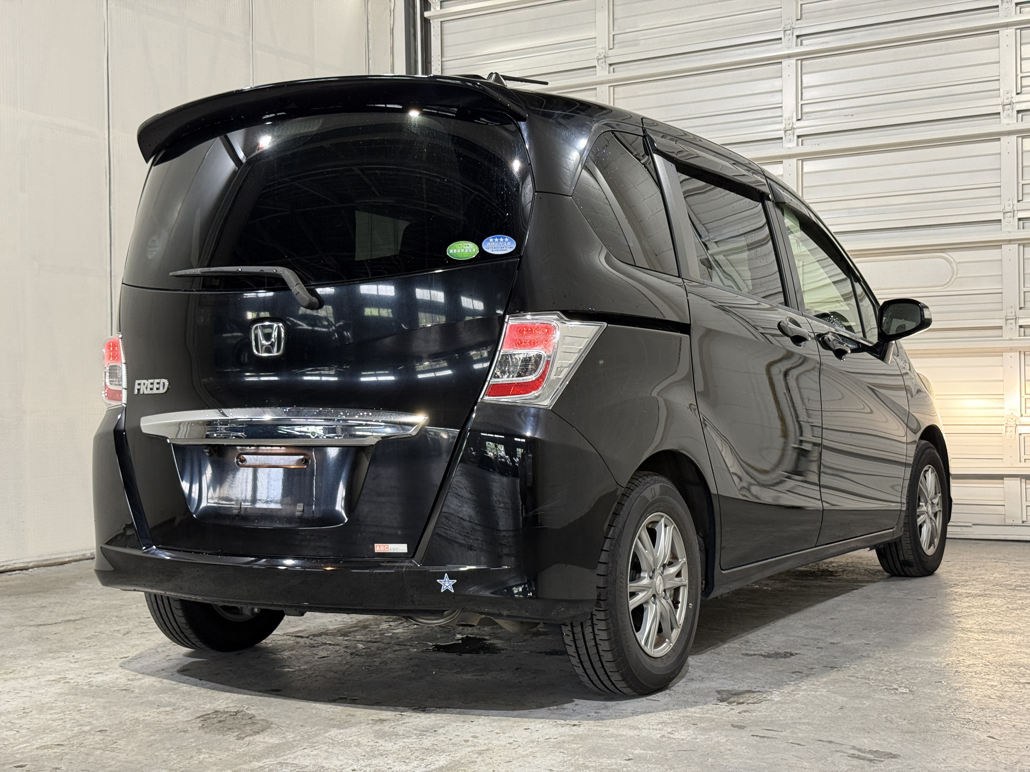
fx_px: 1428
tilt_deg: +0.5
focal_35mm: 48
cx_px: 515
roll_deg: +0.5
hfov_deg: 39.7
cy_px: 386
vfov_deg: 30.3
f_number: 1.78
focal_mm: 6.76
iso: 250
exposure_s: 1/60
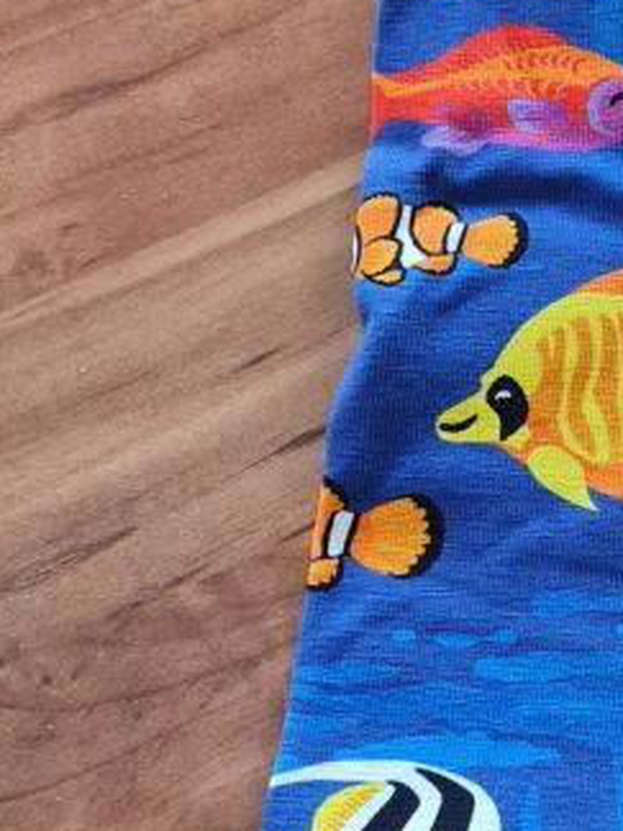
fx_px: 2568
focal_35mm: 107
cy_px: 481
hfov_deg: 13.0
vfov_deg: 18.4
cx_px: 969
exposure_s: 1/50
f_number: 1.8
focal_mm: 5.4
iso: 200
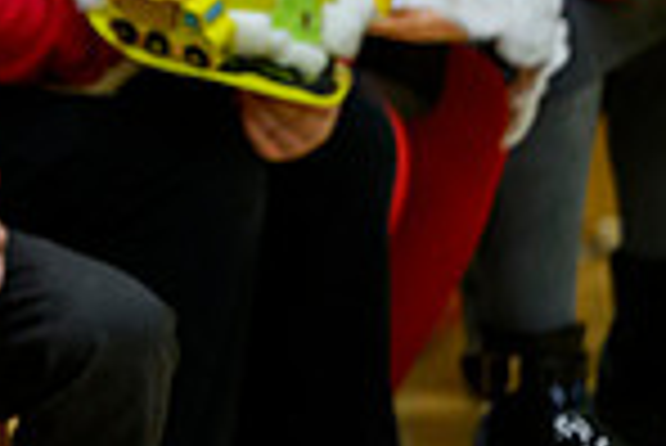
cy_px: -408
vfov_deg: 2.8
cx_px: -603
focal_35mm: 490
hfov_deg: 4.2
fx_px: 9074
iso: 3200
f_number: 3.5
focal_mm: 125
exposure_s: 1/320
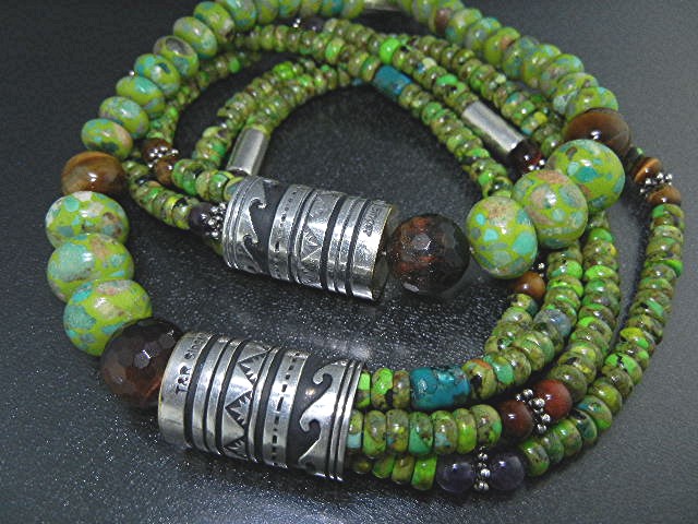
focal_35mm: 34
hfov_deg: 54.0
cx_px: 349
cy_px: 262
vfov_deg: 41.8
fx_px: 686
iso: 423
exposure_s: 1/30
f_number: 7.2
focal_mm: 6.2
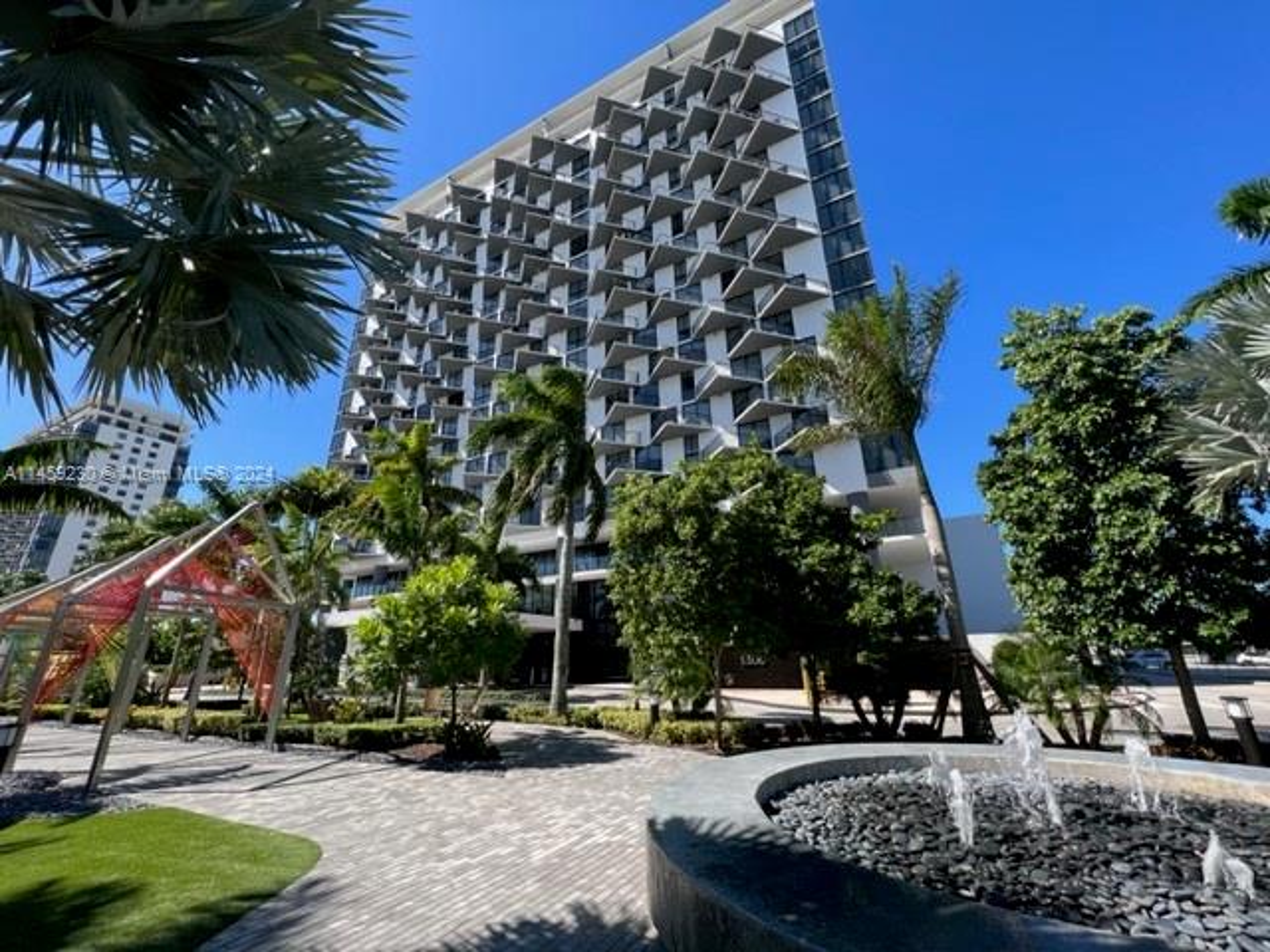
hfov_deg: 106.2
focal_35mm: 13
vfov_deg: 89.9
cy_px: 476
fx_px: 477
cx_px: 635
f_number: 1.8
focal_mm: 1.57
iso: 32
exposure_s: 1/589
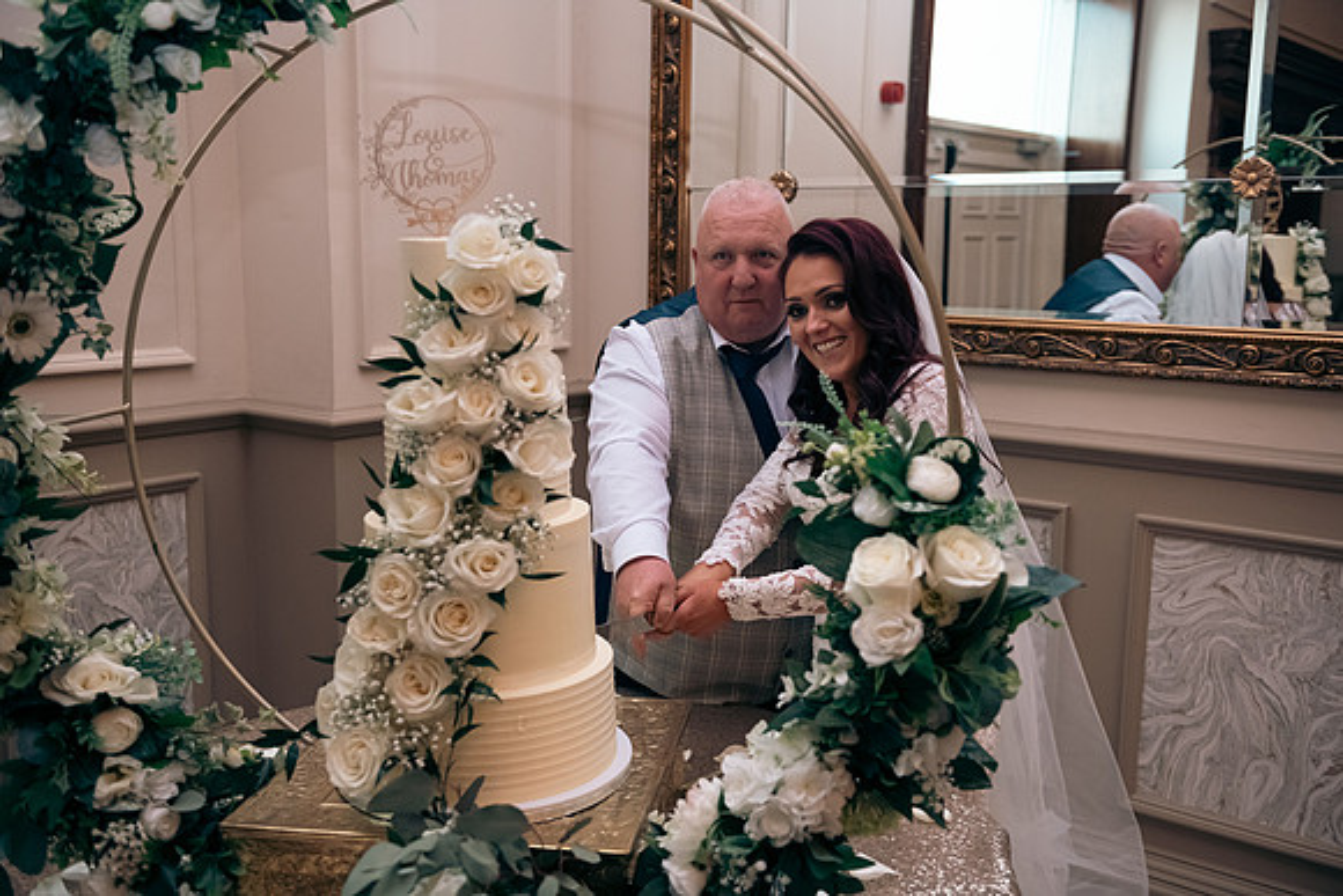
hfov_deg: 54.4
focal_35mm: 35
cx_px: 672
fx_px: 1306
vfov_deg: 37.9
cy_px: 448
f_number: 3.5
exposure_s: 1/160
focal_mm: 35
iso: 1000
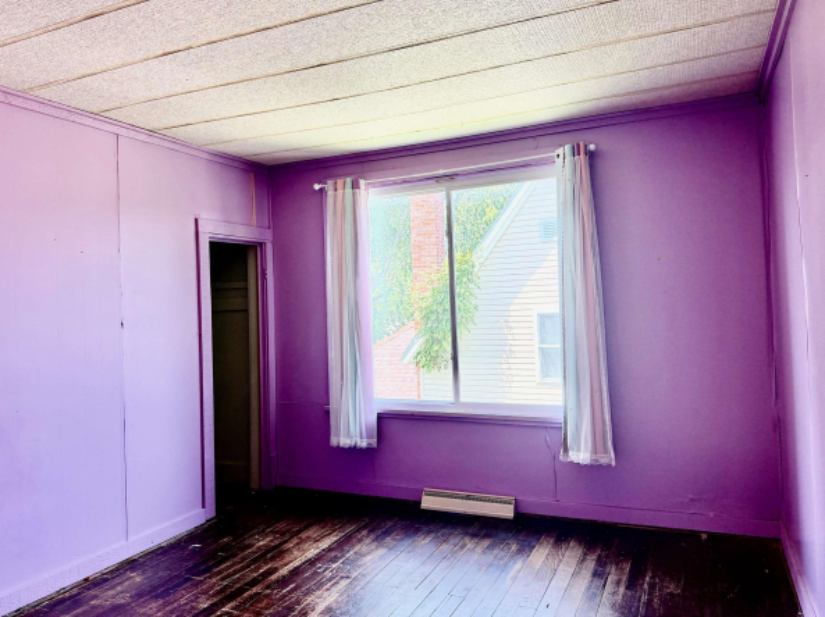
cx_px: 383
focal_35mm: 27
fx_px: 643
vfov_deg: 51.3
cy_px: 293
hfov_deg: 65.3
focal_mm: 6.76
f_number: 1.78
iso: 125
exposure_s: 1/202
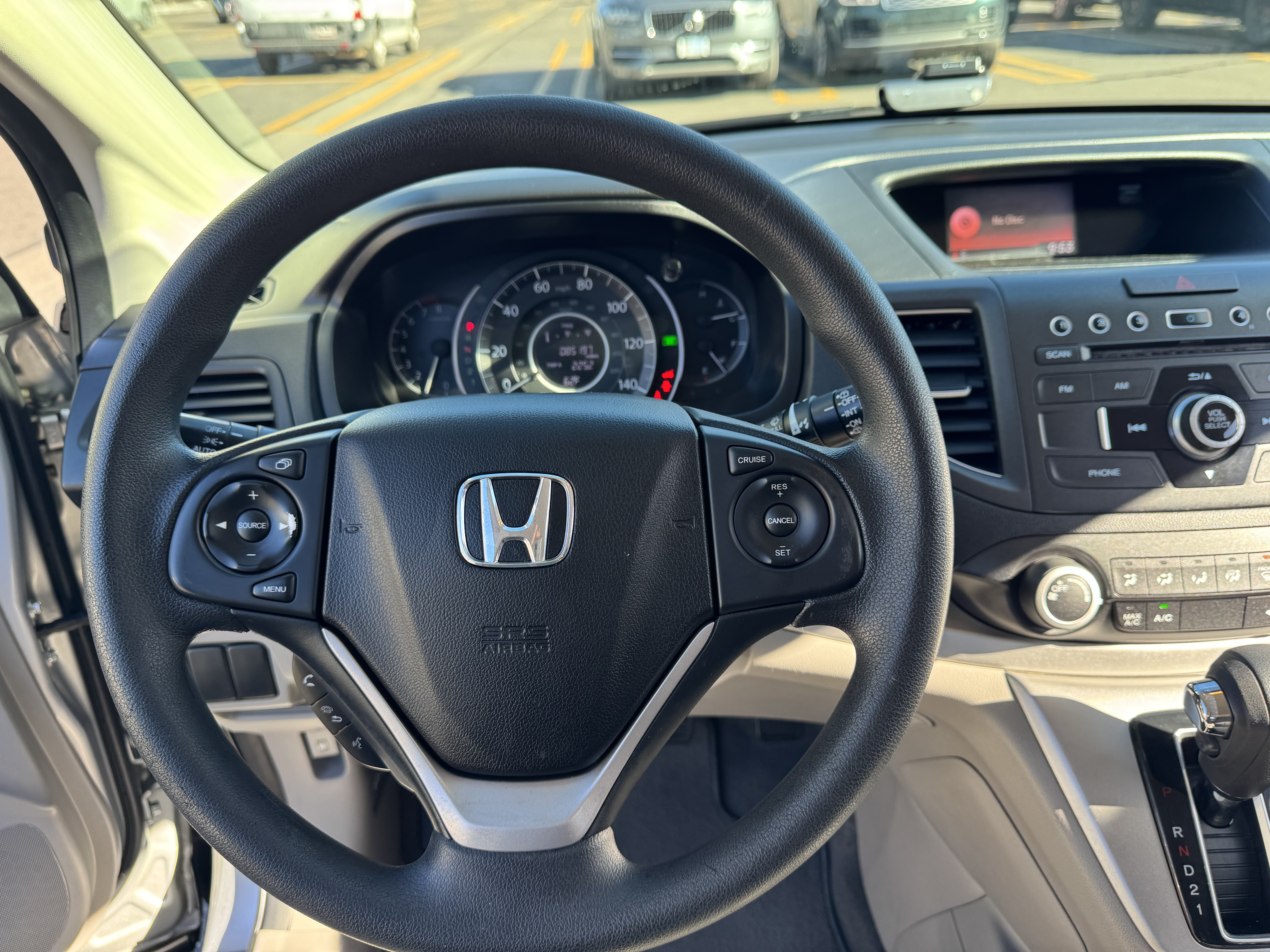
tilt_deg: -28.8
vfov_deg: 56.8
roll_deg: +3.6
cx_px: 635
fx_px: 881
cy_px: 476
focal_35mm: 24
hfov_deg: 71.6
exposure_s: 1/166
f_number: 1.78
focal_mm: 6.76
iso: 80
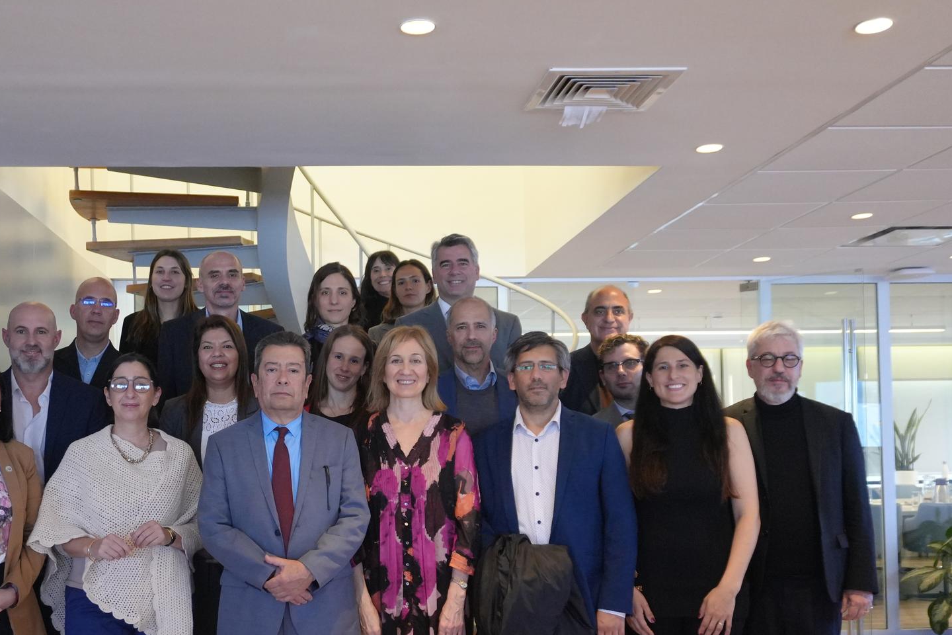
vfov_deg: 33.2
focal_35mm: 40
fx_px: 1058
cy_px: 407
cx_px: 361
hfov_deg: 48.0
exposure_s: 1/160
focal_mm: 20
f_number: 4
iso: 3200
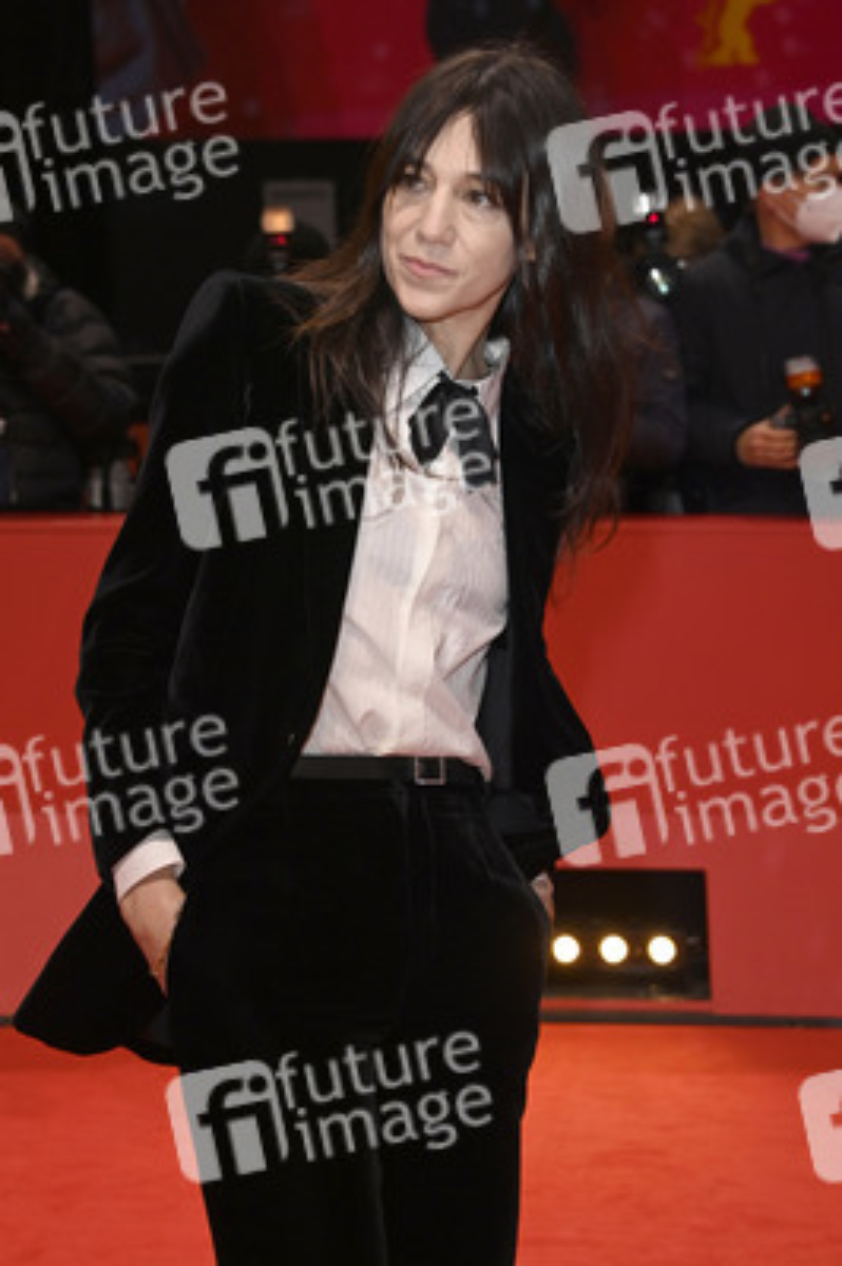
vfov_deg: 29.7
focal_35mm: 68
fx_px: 2390
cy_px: 633
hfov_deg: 20.0
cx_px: 421
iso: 800
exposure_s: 1/160
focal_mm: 68
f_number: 5.6
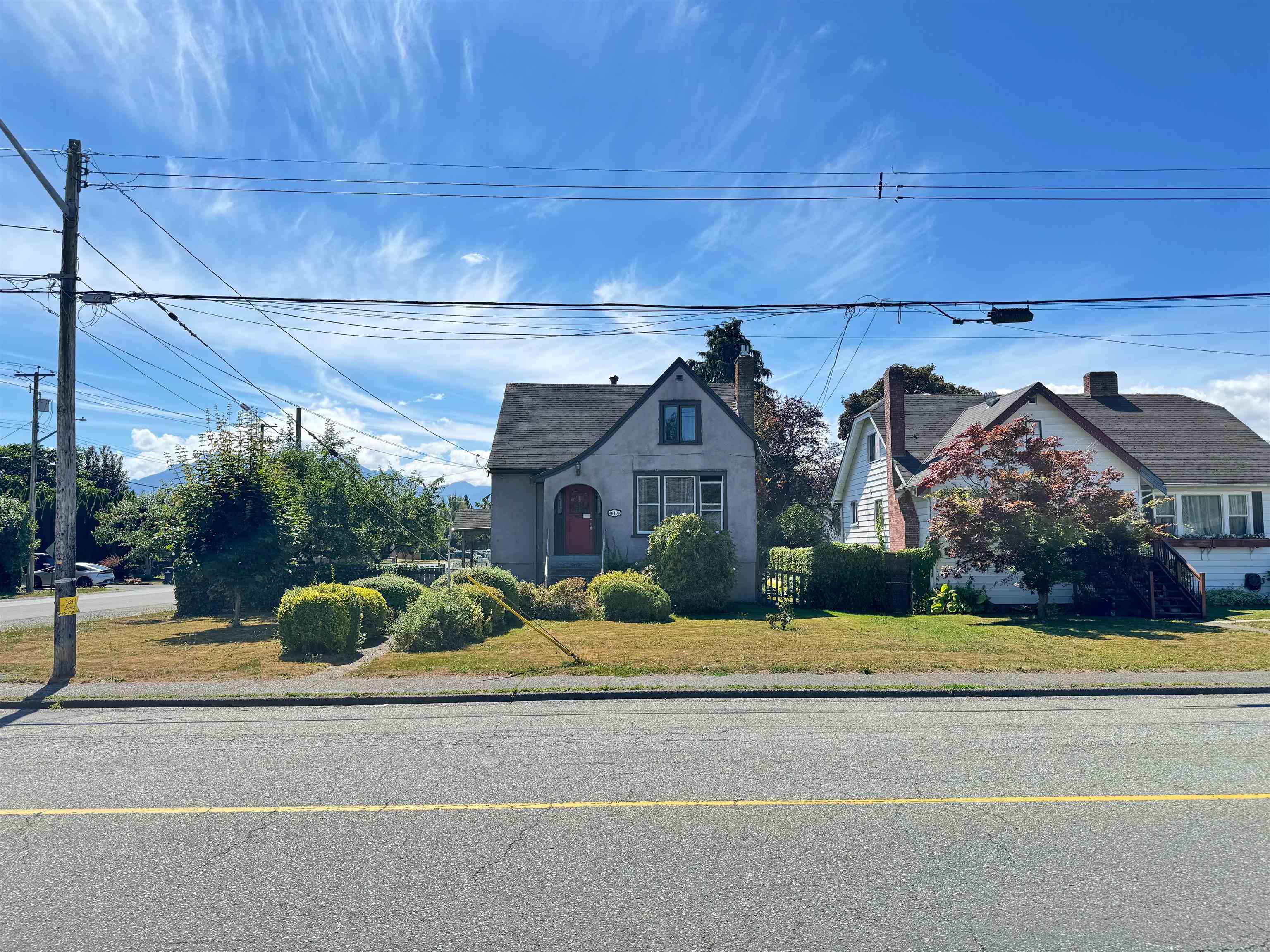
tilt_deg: +3.9
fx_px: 881
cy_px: 476
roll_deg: +0.0
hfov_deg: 71.6
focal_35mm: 24
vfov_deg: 56.8
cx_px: 635
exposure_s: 1/1923
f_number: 1.78
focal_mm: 6.76
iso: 80
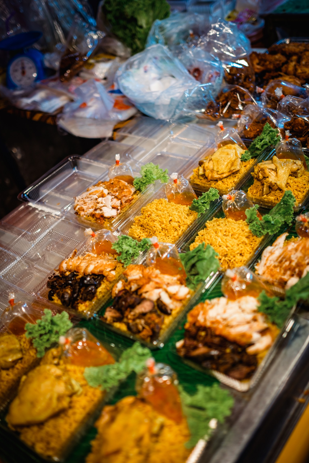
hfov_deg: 37.9
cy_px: 232
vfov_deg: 54.4
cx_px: 154
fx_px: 451
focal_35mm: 35
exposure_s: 1/80
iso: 200
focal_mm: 23
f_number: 1.4
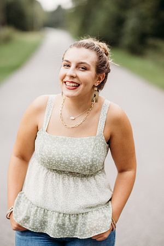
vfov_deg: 23.9
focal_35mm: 85
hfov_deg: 16.1
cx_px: 82
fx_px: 581
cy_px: 123
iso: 400
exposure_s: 1/250
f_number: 2.2
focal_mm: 85
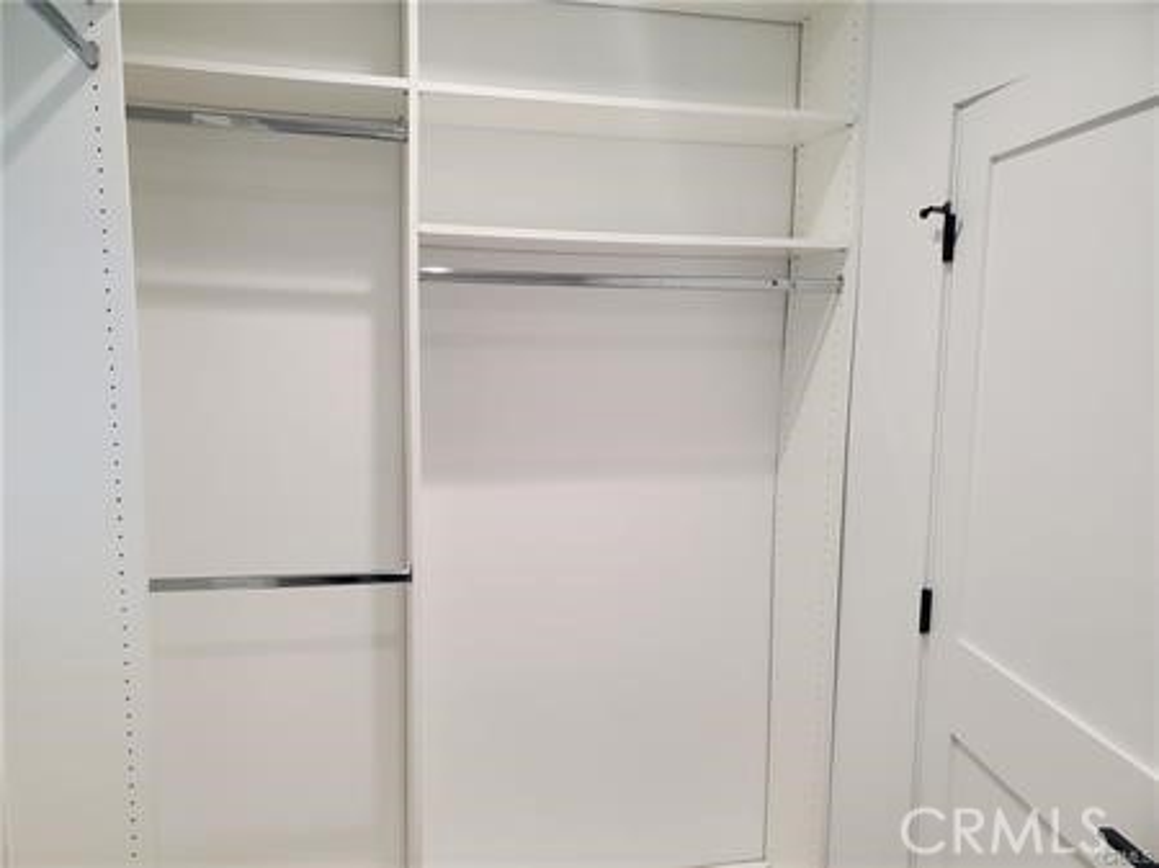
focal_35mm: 26
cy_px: 434
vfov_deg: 53.0
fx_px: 870
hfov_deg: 67.3
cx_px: 580
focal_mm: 4.3
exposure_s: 1/120
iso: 250
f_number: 2.4
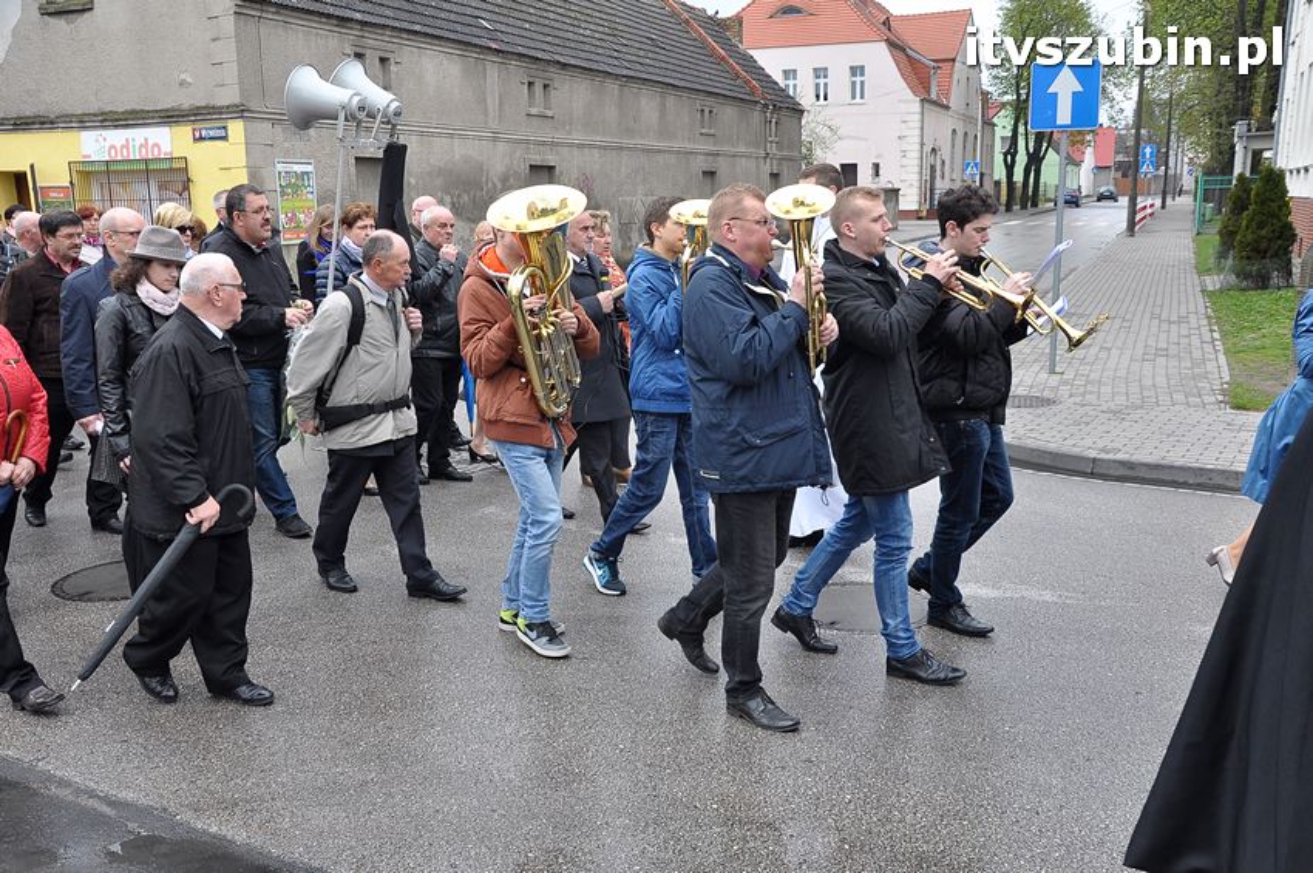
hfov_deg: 57.3
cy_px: 436
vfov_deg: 39.9
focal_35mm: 33
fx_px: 1202
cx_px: 656
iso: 320
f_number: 8
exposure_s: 1/250
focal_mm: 22
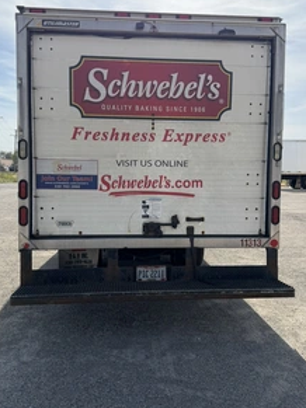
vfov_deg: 55.3
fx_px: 389
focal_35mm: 33
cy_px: 192
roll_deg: -1.5
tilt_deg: -1.9
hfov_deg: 42.9
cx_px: 146
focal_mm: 6.76
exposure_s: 1/5714
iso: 100
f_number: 1.78
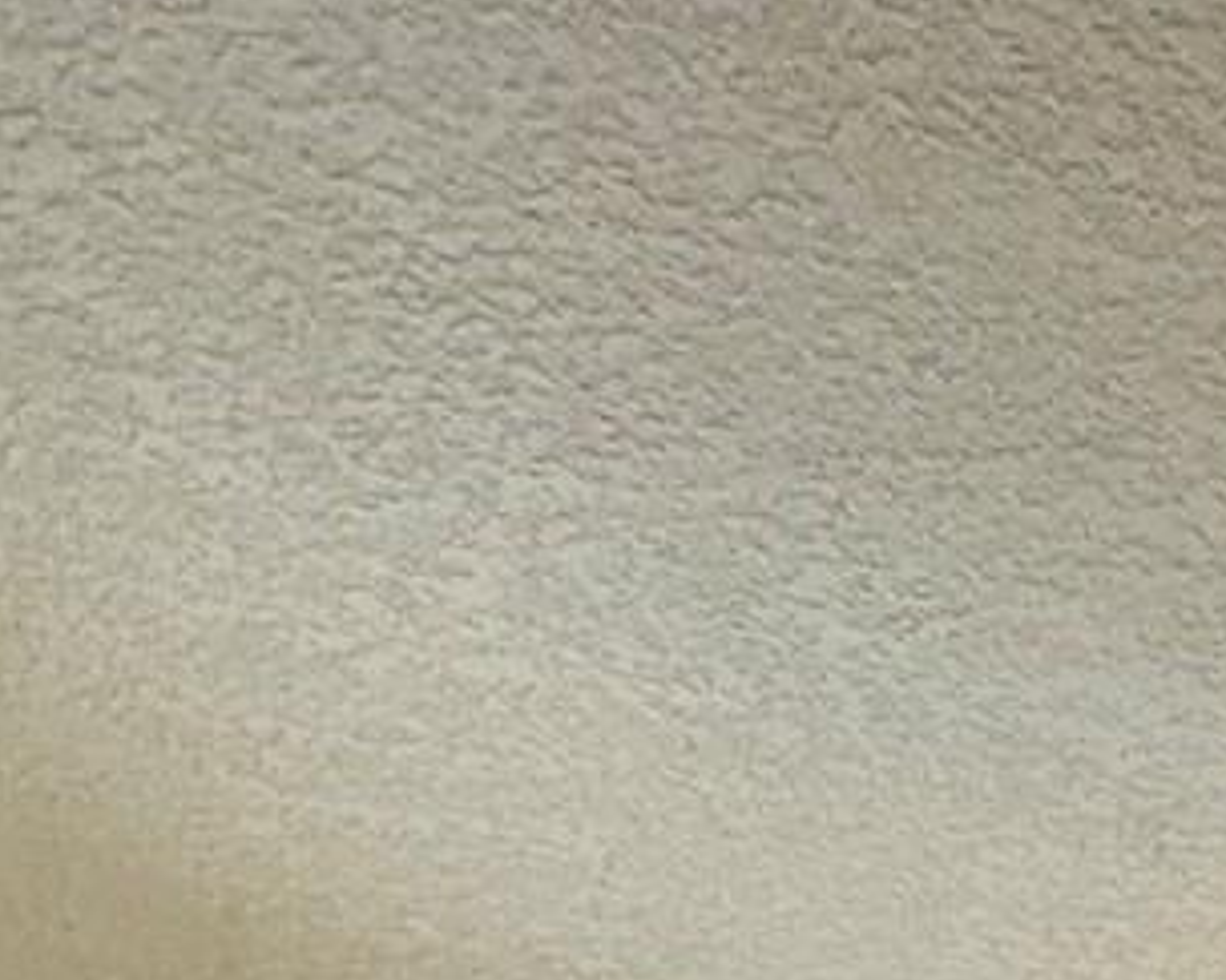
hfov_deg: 21.4
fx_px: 2612
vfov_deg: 14.8
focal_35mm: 72
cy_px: 2254
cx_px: 1924
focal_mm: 2.22
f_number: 2.2
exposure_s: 1/120
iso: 250
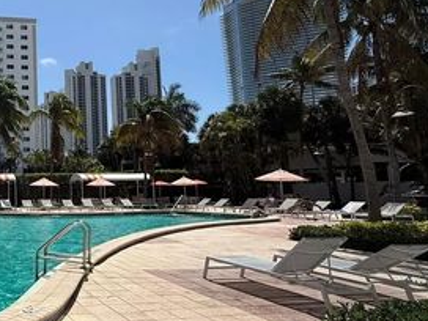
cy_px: 143
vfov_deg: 42.9
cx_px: -6
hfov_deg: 45.9
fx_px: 408
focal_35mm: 33
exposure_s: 1/6173
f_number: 2.2
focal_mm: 2.22
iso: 64
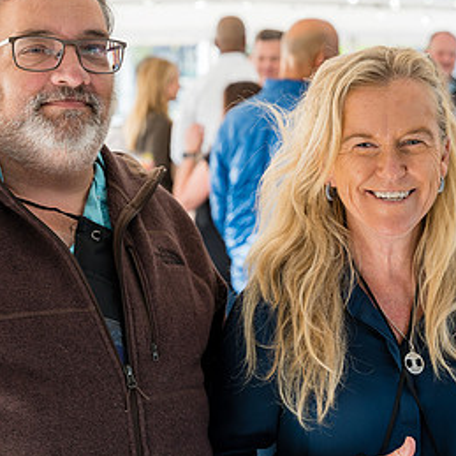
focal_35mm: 95
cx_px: 185
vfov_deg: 18.3
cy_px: 244
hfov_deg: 18.3
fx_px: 1416
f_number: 4
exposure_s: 1/160
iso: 320
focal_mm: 49.9
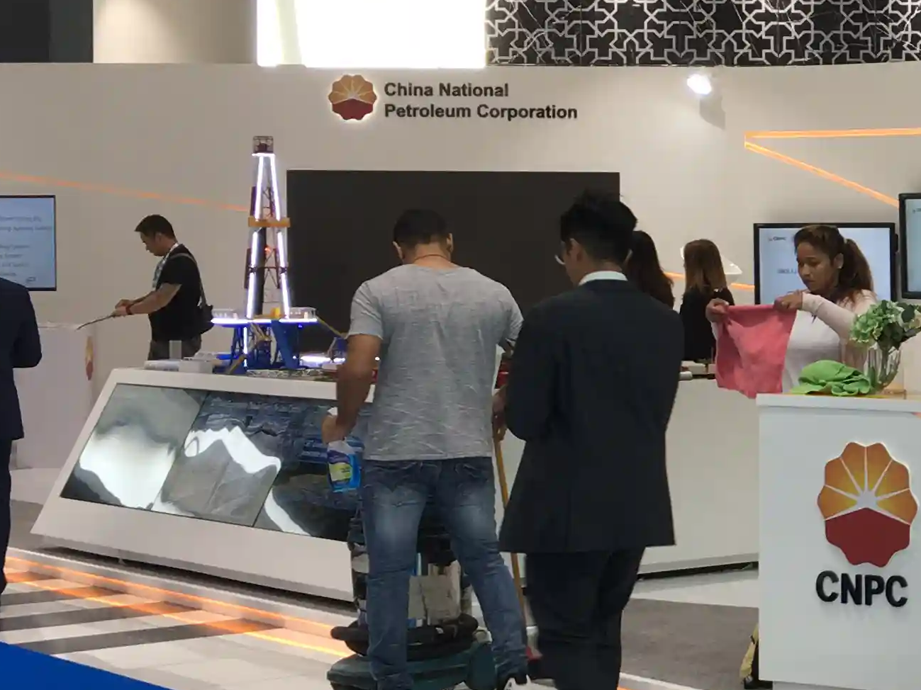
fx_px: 2394
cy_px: 281
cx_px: 1328
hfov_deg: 19.4
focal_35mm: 90
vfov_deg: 16.4
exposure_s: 1/50
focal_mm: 4.15
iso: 32
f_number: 2.2
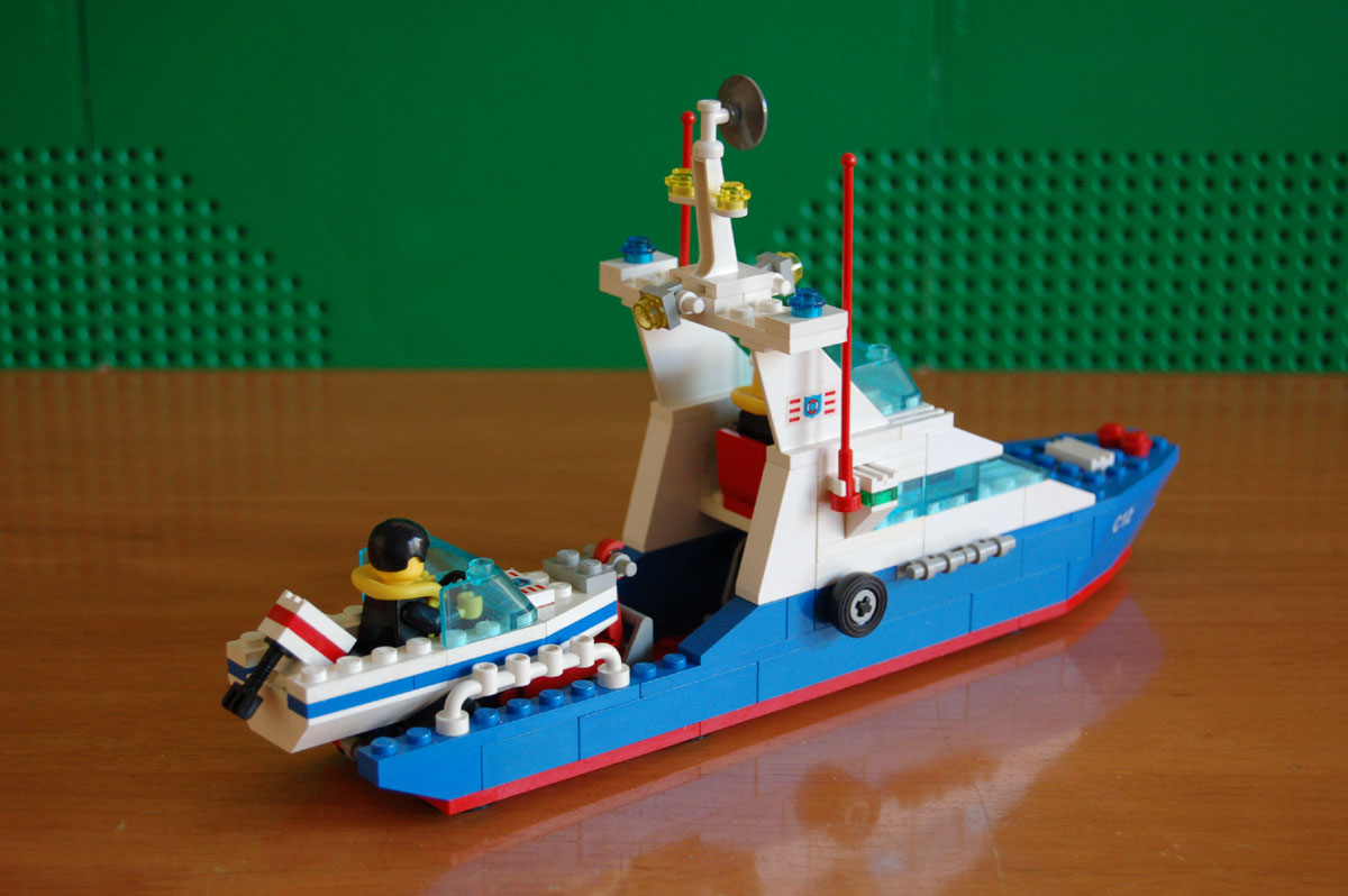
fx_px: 2581
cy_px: 448
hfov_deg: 29.3
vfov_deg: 19.7
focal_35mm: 69
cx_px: 674
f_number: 5.3
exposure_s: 1/30
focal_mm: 46
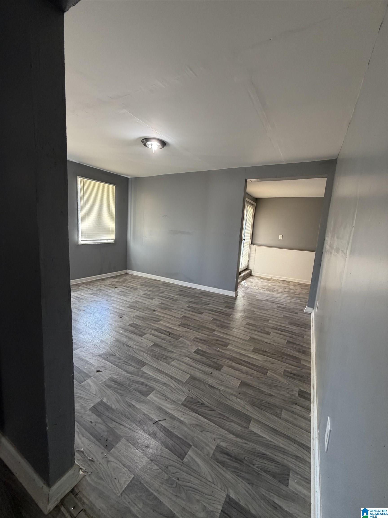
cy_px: 259
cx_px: 194
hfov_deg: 85.7
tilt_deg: -8.9
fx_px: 209
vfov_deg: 102.1
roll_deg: -3.7
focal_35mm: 14
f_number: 2.2
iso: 250
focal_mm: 2.22
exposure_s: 1/60
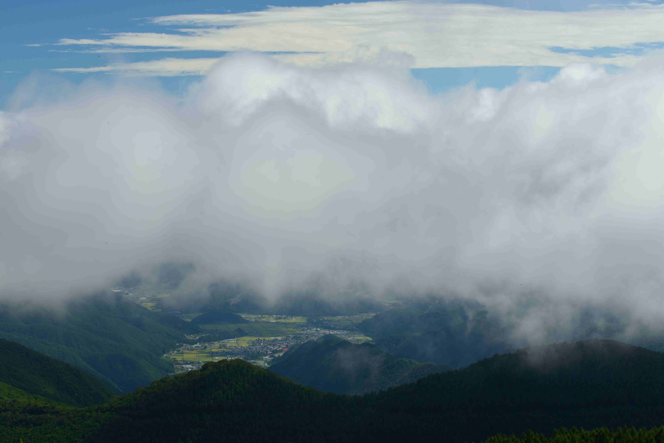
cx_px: 332
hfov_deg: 23.6
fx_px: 1587
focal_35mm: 86
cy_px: 222
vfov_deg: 15.9
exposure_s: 1/60
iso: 100
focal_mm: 86
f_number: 16
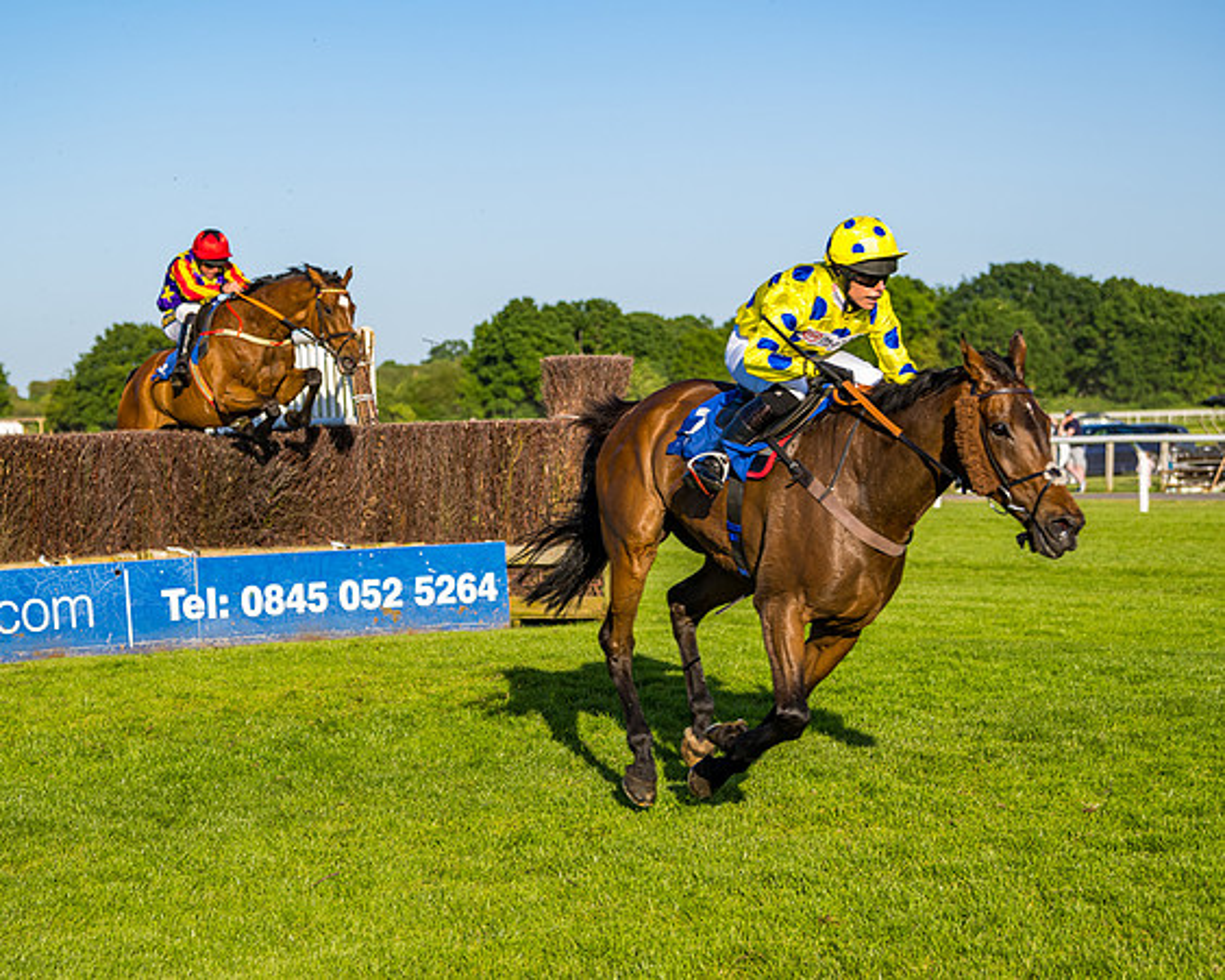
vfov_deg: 17.7
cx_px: 505
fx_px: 3151
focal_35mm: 87
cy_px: 494
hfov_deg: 22.0
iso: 200
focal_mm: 70
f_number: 4
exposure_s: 1/1250
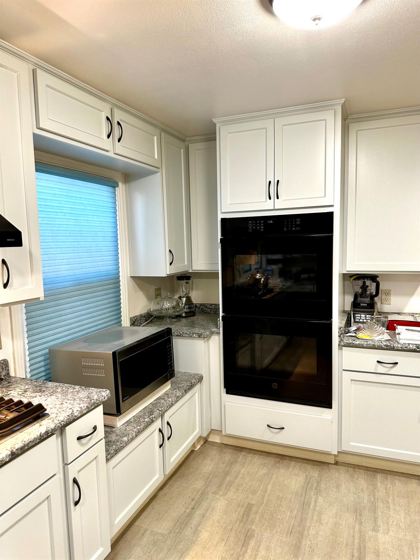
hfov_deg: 56.8
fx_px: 388
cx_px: 210
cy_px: 280
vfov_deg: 71.6
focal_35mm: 24
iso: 125
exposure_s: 1/60
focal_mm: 6.86
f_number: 1.78
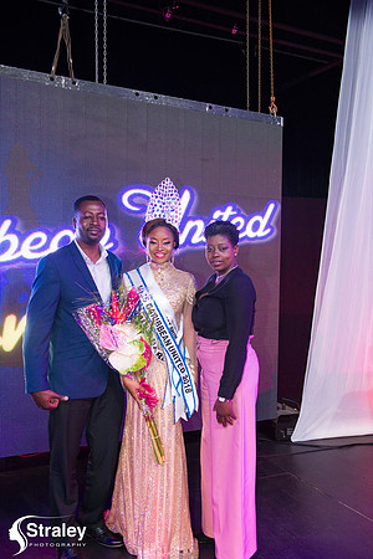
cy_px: 280
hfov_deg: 38.9
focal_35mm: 34
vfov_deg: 55.8
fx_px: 528
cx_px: 186
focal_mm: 34
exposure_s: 1/160
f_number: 5
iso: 4000
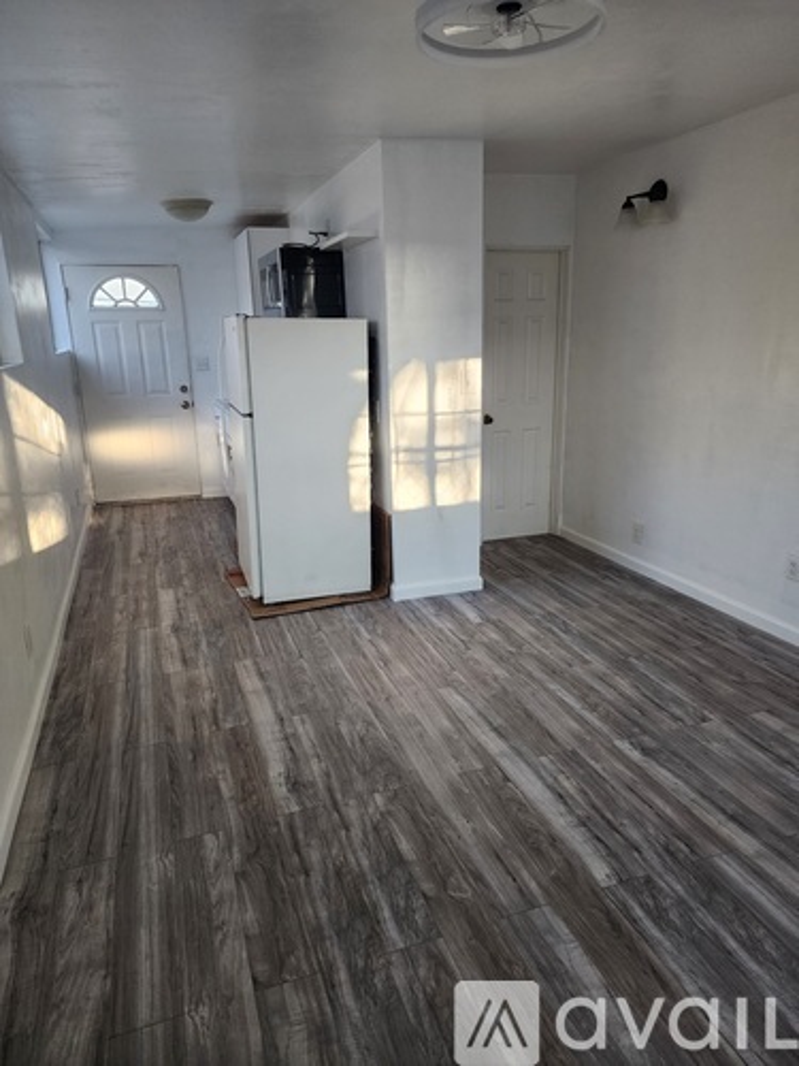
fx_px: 708
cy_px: 533
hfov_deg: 58.9
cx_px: 400
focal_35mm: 23
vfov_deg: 73.9
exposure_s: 1/182
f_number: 1.8
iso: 160
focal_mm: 6.4
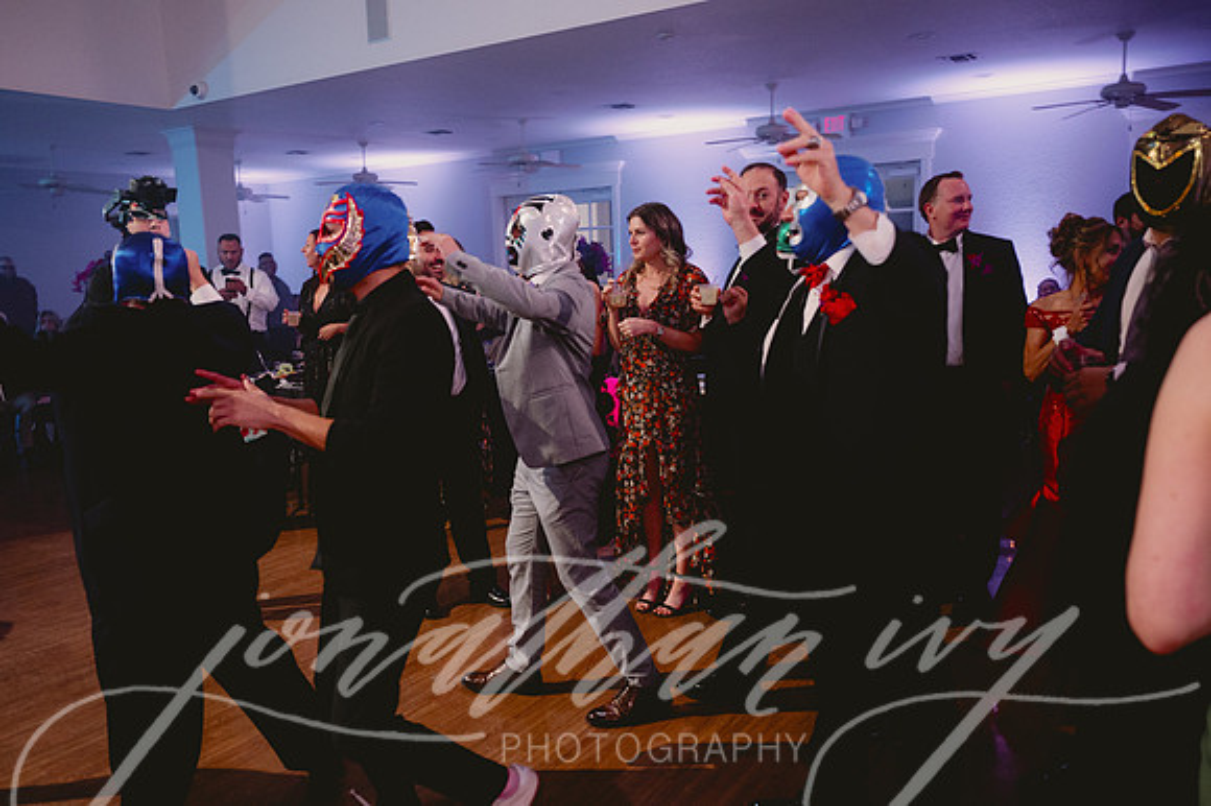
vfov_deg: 46.3
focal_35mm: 28
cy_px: 403
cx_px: 606
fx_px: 942
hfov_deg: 65.5
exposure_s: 1/125
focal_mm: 24
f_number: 2.8
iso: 1250
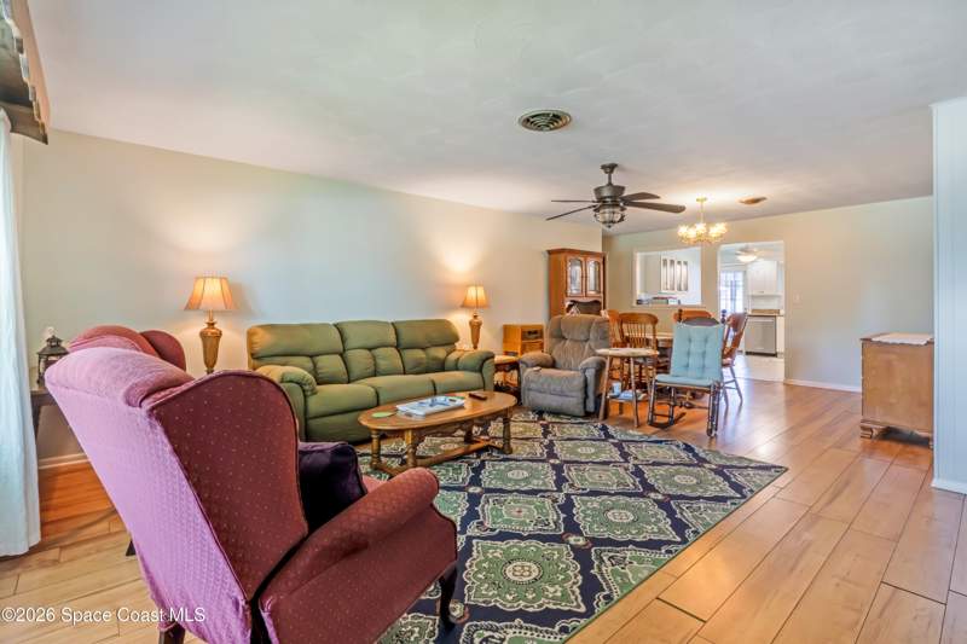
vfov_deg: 72.0
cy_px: 322
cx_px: 484
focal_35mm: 16
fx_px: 443
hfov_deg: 95.0
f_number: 9
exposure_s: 1/60
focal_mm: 11
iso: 250
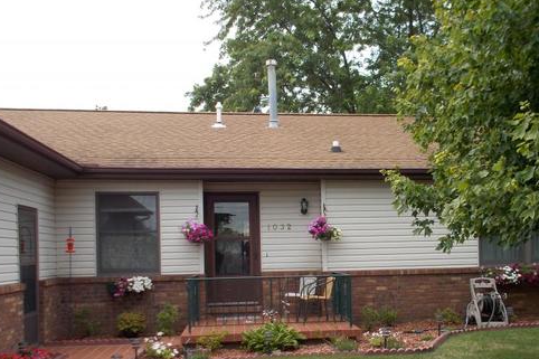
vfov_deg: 33.1
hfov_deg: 48.2
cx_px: 325
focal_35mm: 40
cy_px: 242
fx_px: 599
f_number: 3.3
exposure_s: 1/320
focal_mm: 4.1
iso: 80
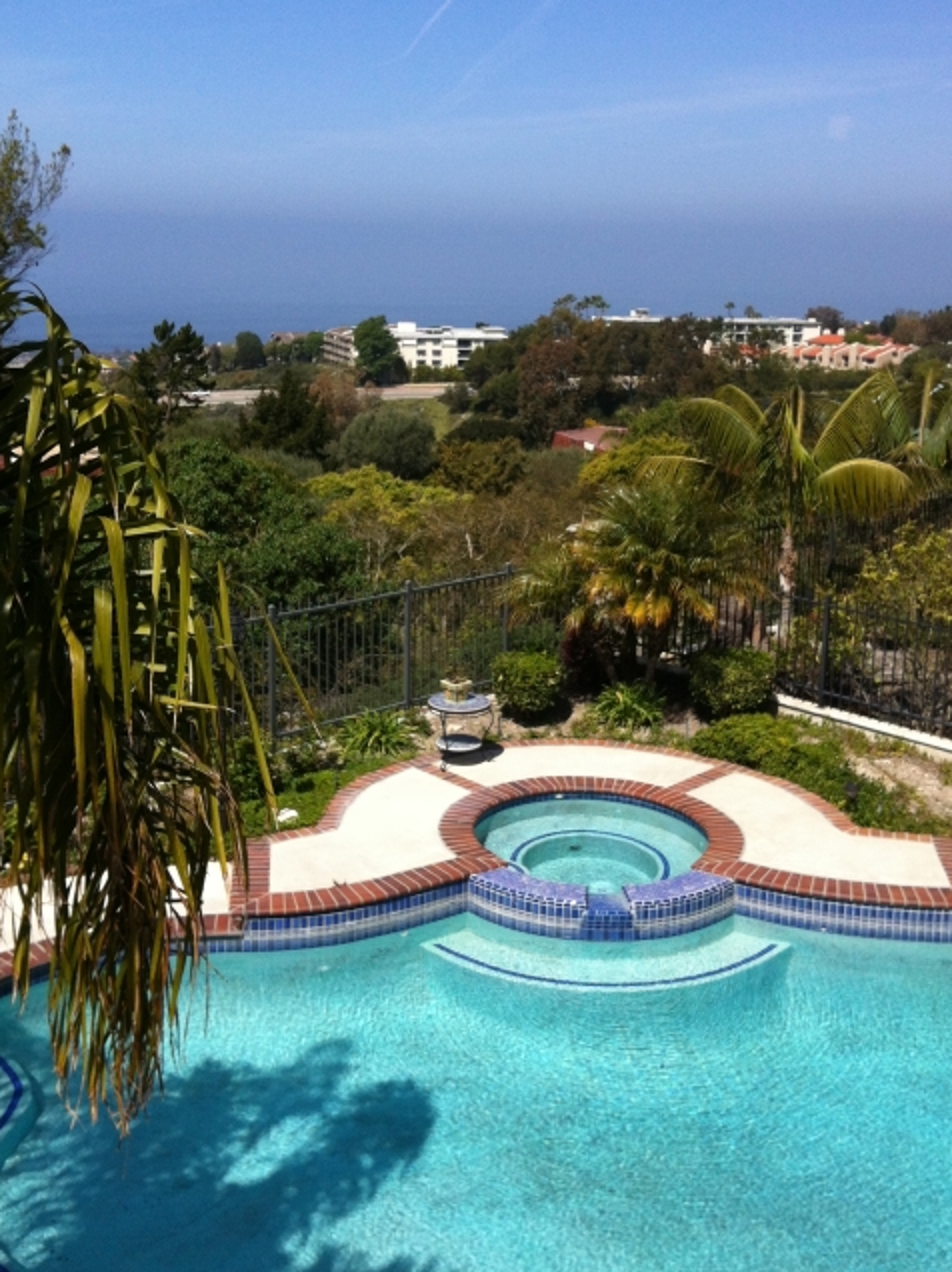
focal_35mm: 44
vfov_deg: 42.8
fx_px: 1616
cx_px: 488
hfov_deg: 32.8
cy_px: 528
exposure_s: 1/2011
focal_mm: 3.85
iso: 80
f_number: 2.8
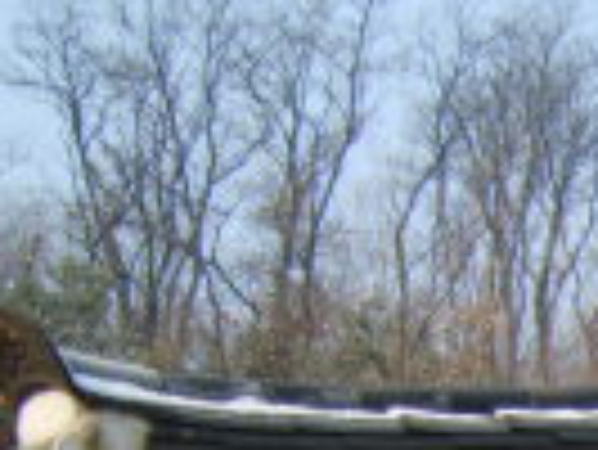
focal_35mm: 168
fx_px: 2905
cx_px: 1286
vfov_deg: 8.3
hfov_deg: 10.6
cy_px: 1008
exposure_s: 1/500
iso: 50
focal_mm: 7.4
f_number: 2.8
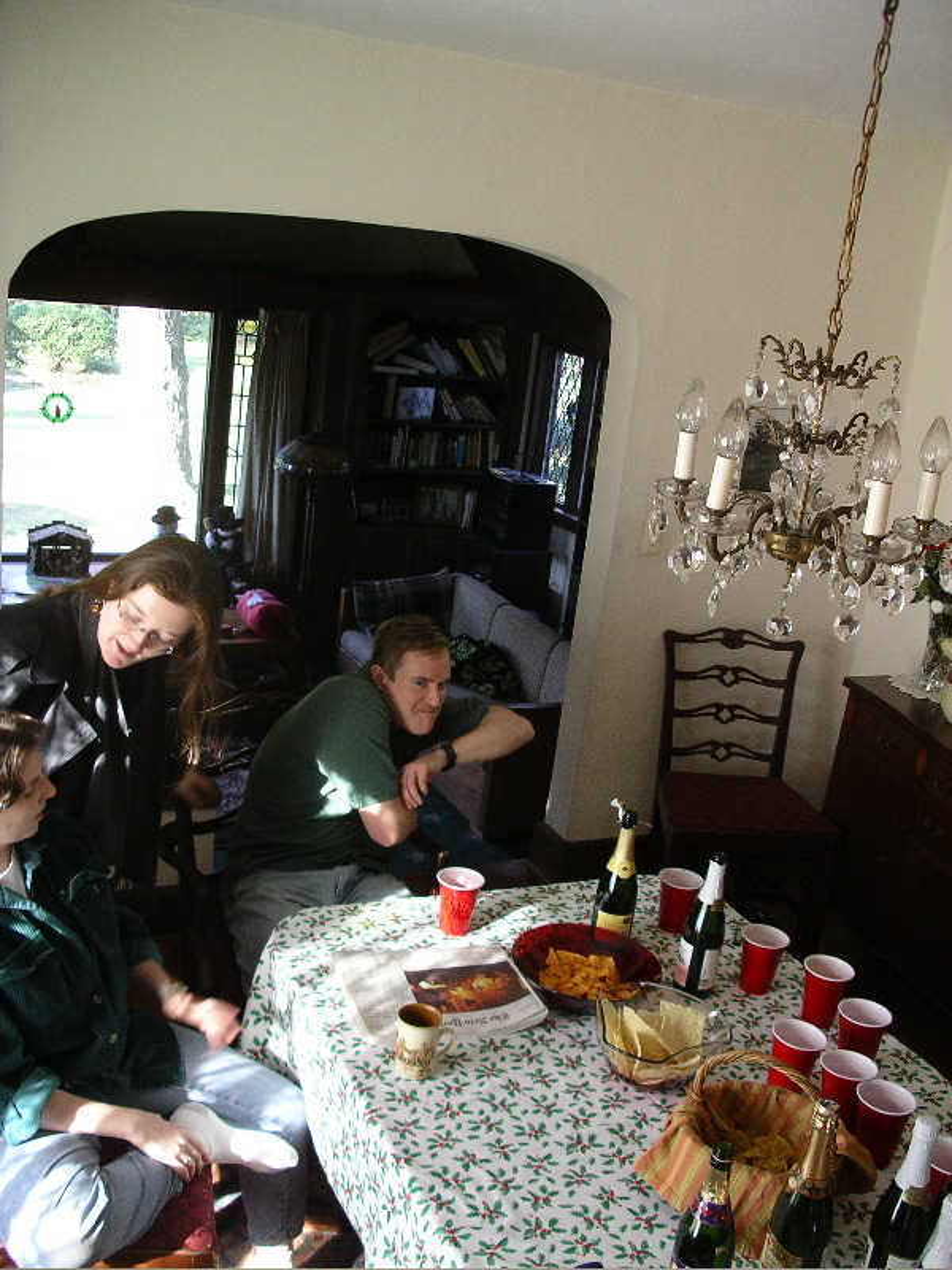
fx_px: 1357
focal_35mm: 37
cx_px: 476
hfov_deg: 38.7
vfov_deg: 50.1
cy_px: 635
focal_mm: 7.8
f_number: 2.8
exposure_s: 1/40
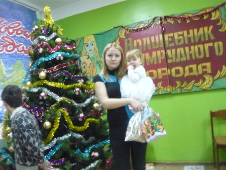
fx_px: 216
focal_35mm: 33
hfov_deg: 55.3
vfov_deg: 43.0
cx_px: 113
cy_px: 85
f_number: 2.8
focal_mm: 5.5
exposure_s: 1/30
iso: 800
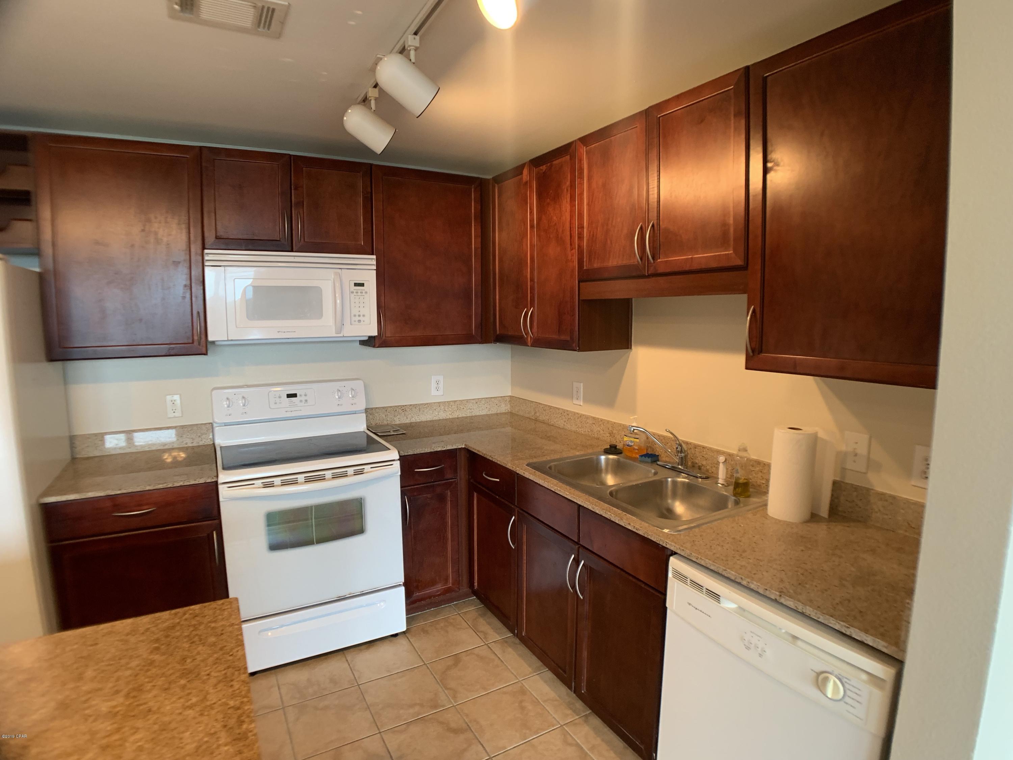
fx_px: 761
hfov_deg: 67.3
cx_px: 506
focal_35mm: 26
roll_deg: -0.1
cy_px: 380
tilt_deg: -6.2
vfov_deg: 53.1
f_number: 1.8
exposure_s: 1/60
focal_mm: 4.25
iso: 160
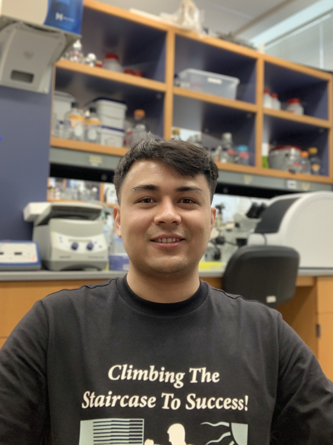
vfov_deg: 56.8
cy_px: 222
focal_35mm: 32
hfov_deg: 44.2
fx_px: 410
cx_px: 166
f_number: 2.2
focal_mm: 2.87
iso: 200
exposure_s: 1/60
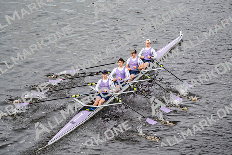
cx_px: 116
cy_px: 78
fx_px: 1289
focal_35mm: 200
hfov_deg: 10.3
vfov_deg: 6.9
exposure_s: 1/2000
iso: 250
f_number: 2.8
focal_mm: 200
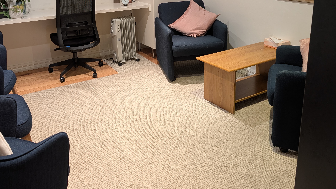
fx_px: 303
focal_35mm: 34
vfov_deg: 33.8
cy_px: 42
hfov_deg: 57.7
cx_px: 140
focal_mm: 6.9
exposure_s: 1/25
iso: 203
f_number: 1.68
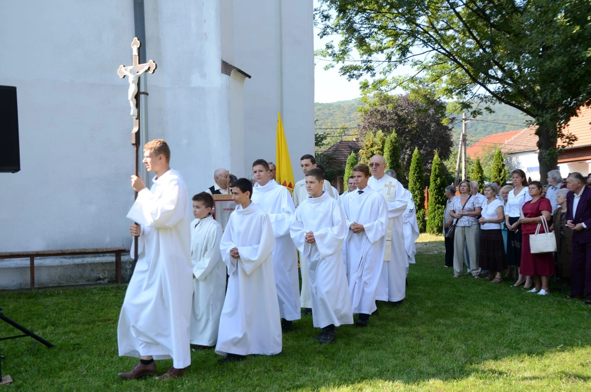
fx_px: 639
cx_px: 296
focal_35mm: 39
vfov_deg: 34.1
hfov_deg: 49.6
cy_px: 196
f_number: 3.8
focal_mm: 26
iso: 200
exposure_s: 1/350
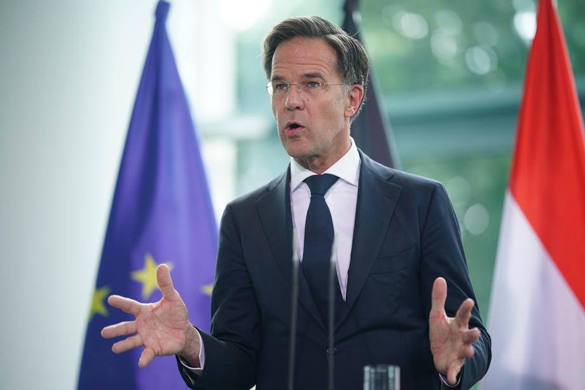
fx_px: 2193
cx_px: 292
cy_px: 195
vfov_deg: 10.2
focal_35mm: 135
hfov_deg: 15.2
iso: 500
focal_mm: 135
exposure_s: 1/800
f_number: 1.8
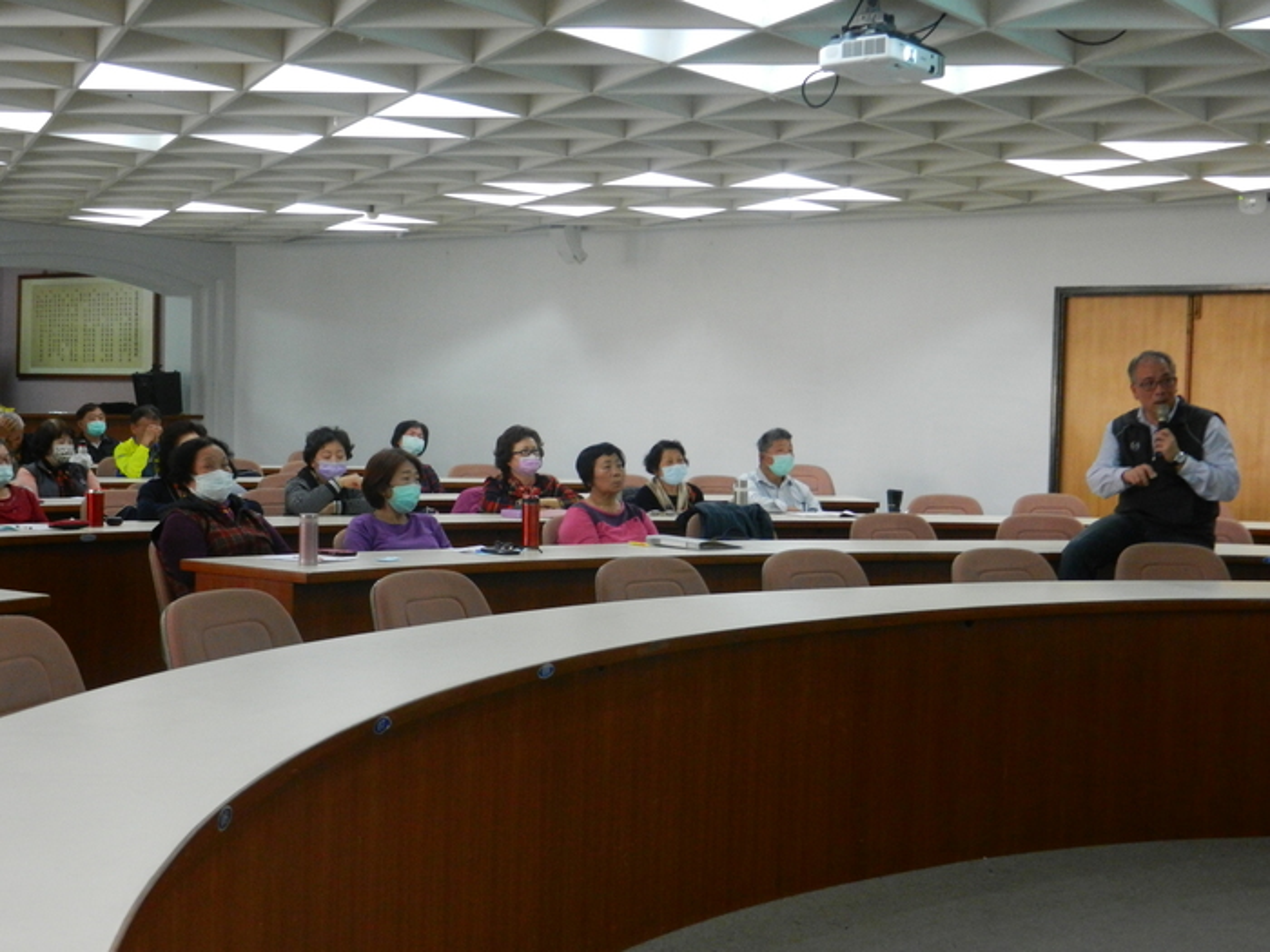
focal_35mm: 45
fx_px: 1651
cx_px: 635
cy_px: 476
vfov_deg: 32.2
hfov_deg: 42.1
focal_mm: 8.2
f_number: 4.2
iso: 640
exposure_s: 1/30
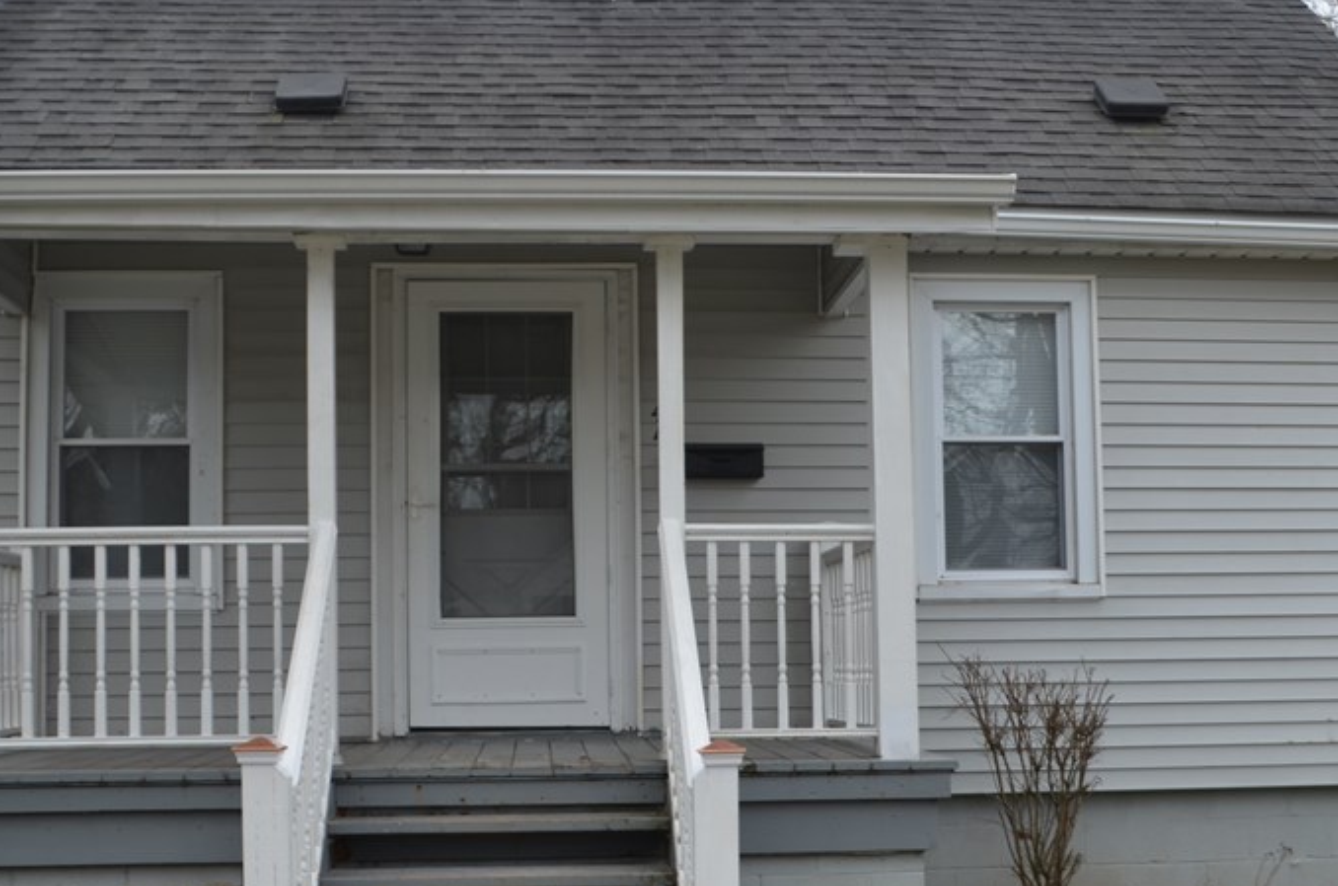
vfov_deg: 25.3
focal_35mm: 53
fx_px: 1966
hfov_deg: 37.6
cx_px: 715
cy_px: 550
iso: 100
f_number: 7.1
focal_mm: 22
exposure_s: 1/160
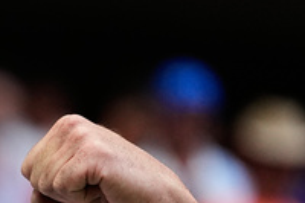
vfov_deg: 1.9
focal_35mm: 722
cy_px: 406
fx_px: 6112
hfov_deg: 2.8
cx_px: -305
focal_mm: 141
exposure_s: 1/3200
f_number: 2.8
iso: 1600
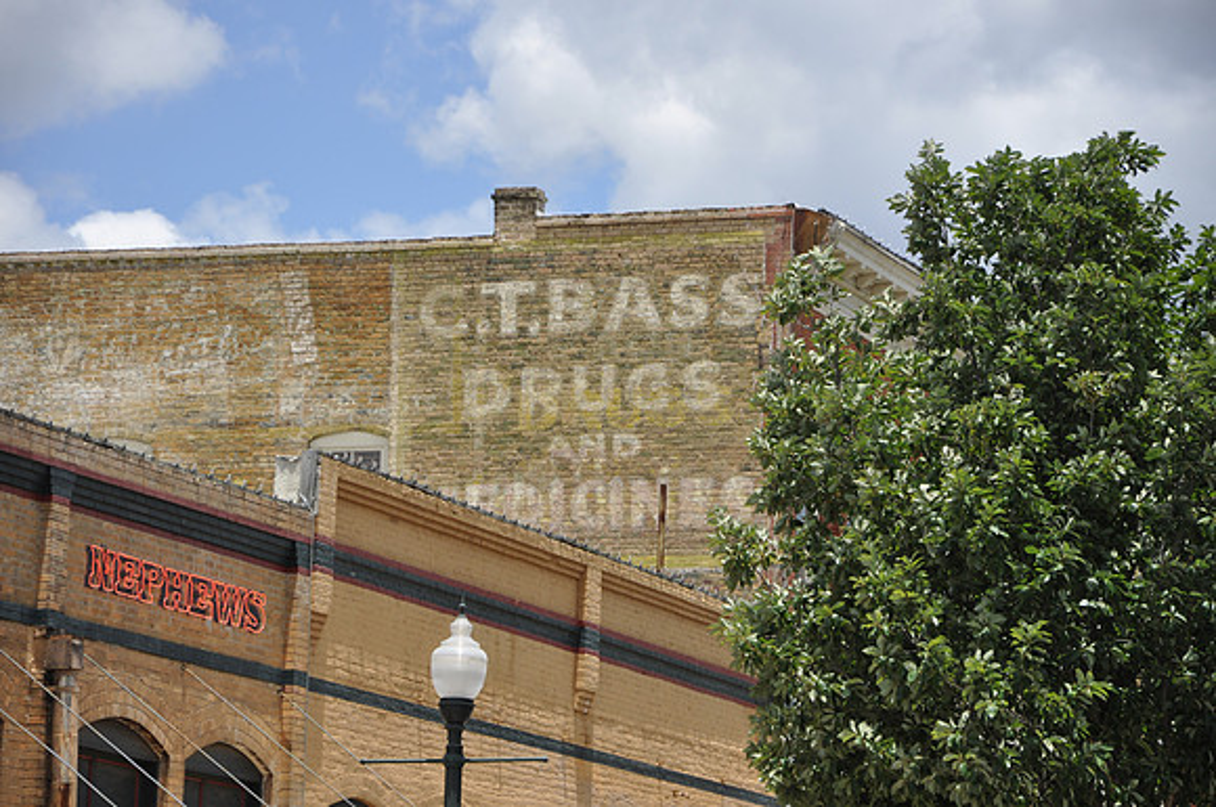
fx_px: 5313
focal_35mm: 158
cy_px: 404
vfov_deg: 8.7
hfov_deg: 13.1
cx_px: 608
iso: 200
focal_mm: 105
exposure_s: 1/200
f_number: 7.1
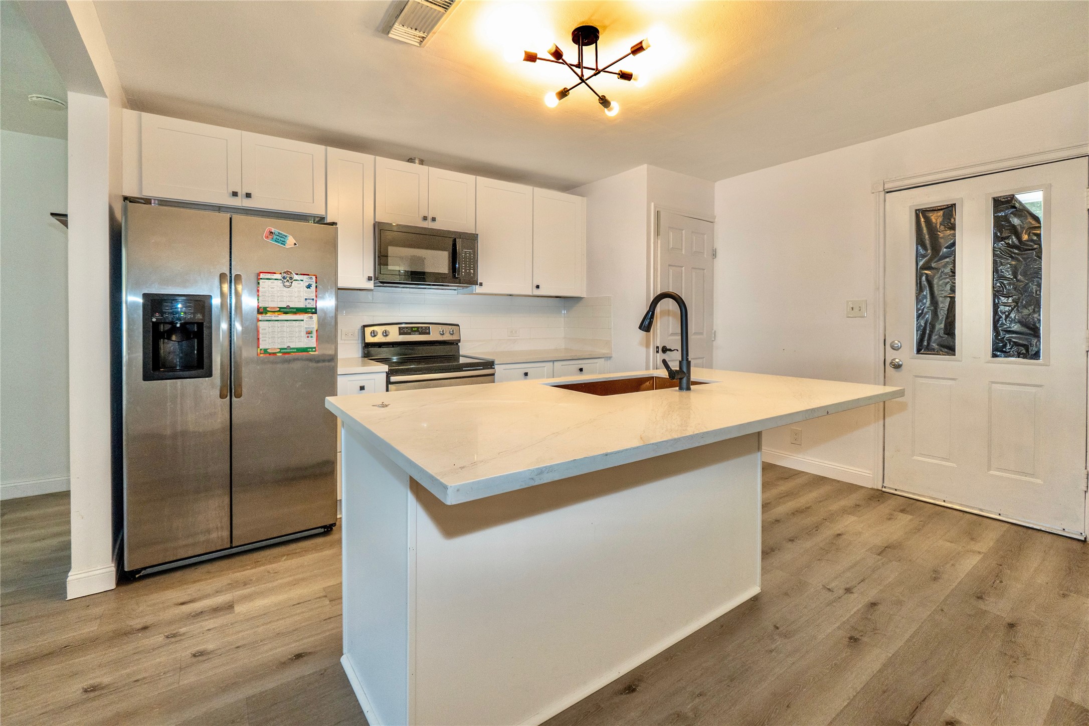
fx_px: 454
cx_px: 544
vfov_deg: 77.3
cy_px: 363
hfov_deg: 100.4
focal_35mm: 15
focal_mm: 10
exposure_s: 1/160
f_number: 4
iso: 640
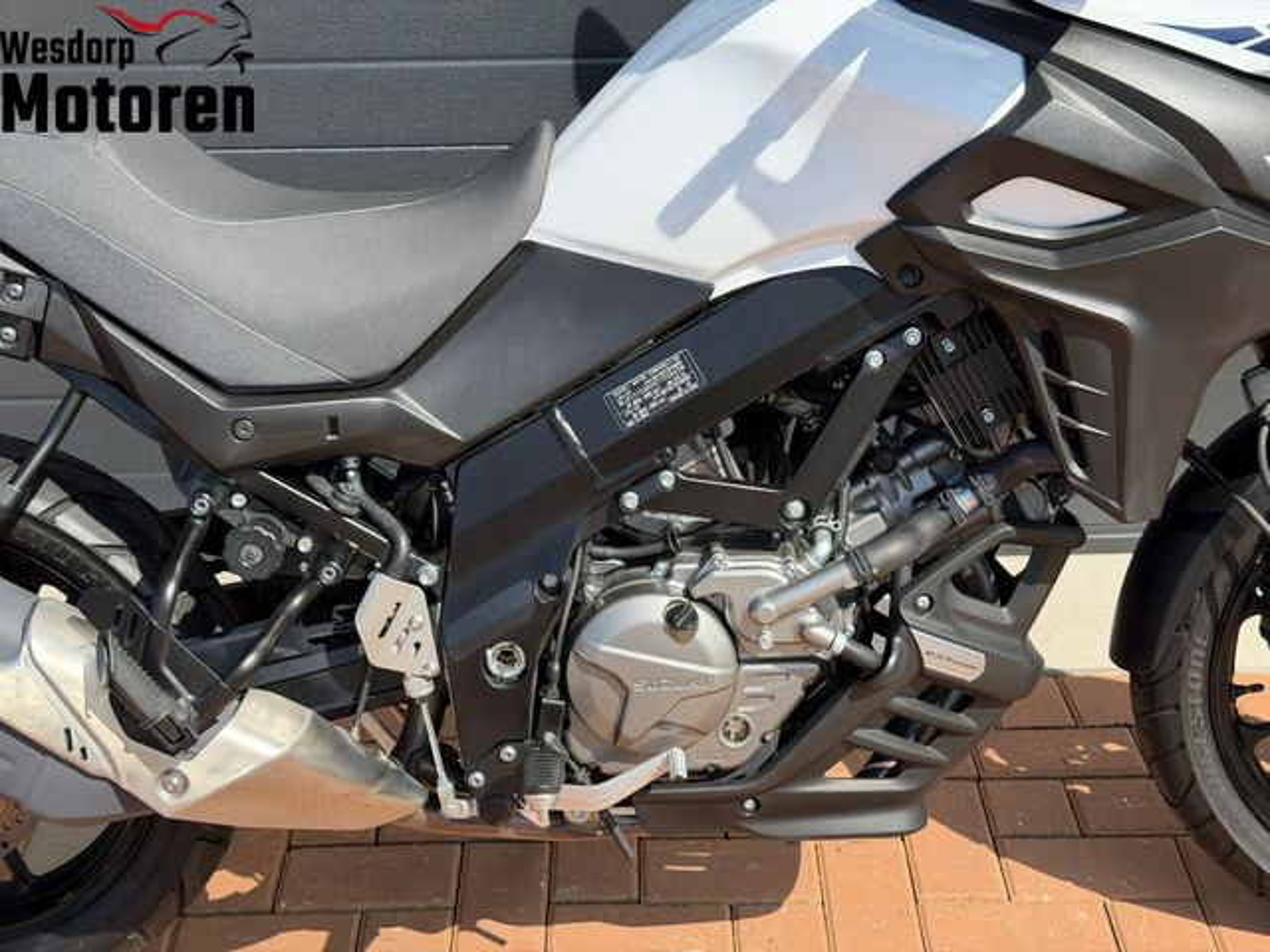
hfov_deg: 39.7
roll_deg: +1.6
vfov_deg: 30.3
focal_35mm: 48
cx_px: 635
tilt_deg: -28.6
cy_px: 476
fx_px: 1761
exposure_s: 1/2762
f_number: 1.78
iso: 100
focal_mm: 6.76
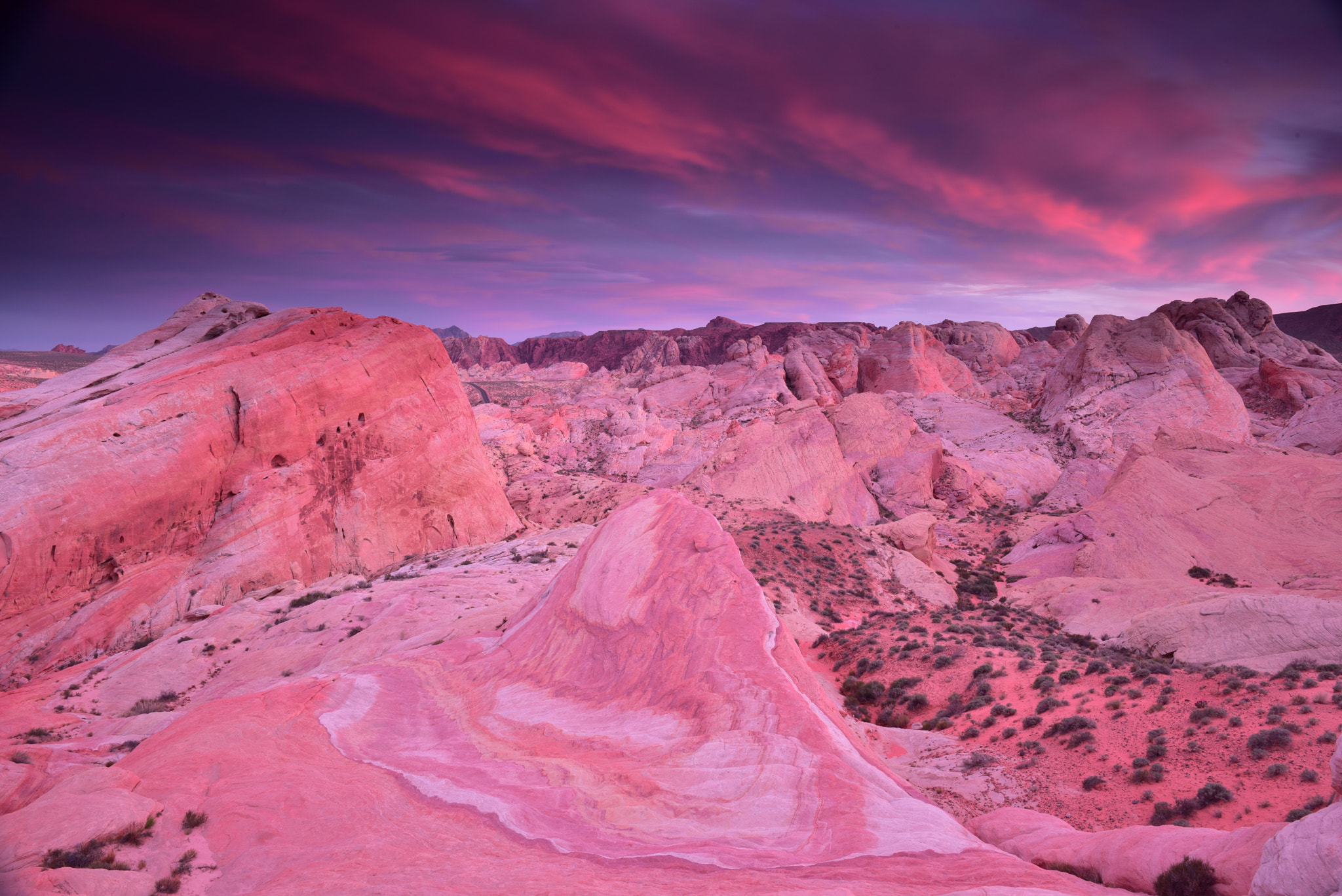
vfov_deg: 45.0
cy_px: 448
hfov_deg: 63.6
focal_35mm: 29
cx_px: 671
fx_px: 1081
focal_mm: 29
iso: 100
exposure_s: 20
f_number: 16
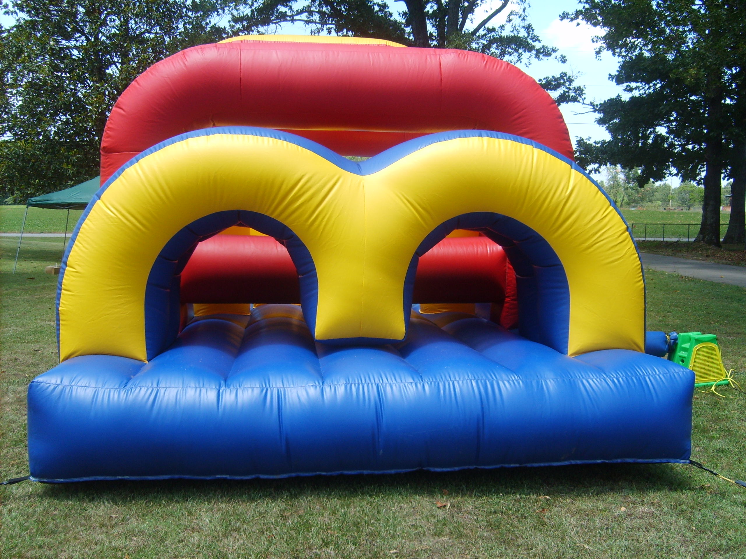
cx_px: 373
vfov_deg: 40.7
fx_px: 754
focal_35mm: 35
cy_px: 280
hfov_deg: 52.6
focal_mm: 5.8
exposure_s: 1/350
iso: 50
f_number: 2.8
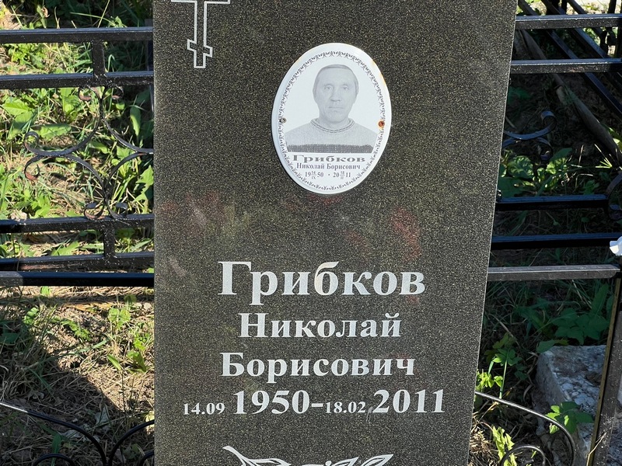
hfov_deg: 25.3
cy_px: 233
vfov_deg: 19.1
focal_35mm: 77
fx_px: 1384
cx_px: 311
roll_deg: -1.9
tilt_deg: -25.5
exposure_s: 1/960
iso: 32
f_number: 2.8
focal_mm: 9
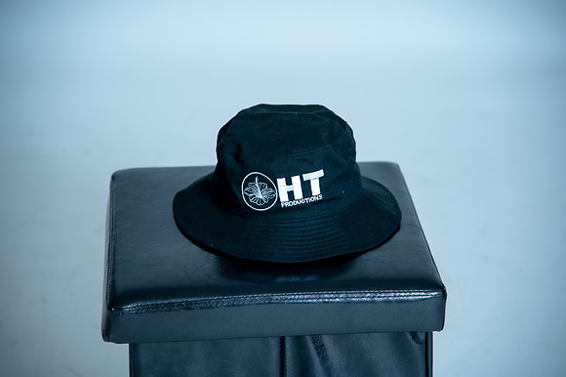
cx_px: 283
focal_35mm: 120
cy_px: 188
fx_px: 1886
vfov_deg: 11.4
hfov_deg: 17.1
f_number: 4
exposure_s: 1/125
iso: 320
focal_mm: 120
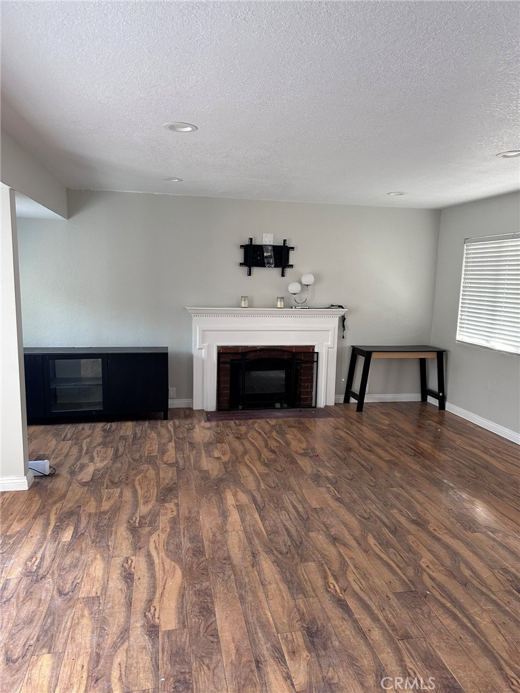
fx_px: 481
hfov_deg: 56.8
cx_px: 260
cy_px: 346
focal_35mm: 24
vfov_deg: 71.6
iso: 250
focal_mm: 6.86
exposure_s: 1/74
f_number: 1.78
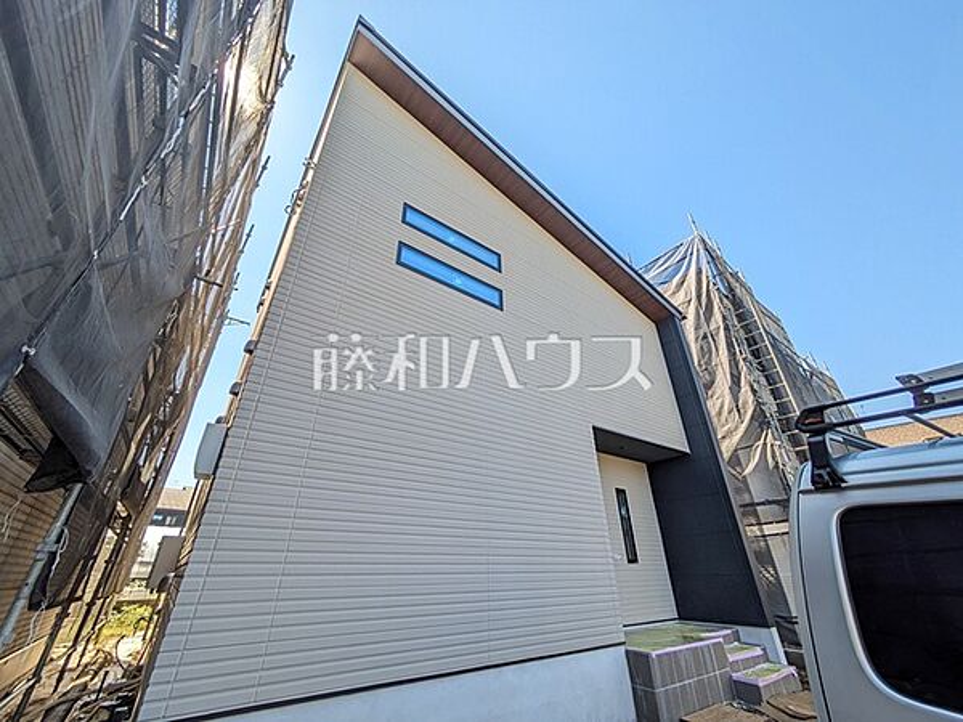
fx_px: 389
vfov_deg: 85.7
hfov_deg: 102.1
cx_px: 482
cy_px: 361
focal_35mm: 14
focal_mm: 1.83
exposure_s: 1/830
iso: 50
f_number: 2.2
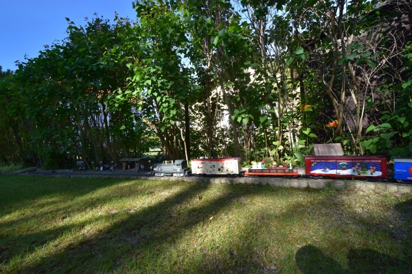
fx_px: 172
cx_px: 206
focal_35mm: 15
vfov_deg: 77.3
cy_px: 137
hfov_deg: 100.4
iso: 450
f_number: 8
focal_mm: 10
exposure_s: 1/60
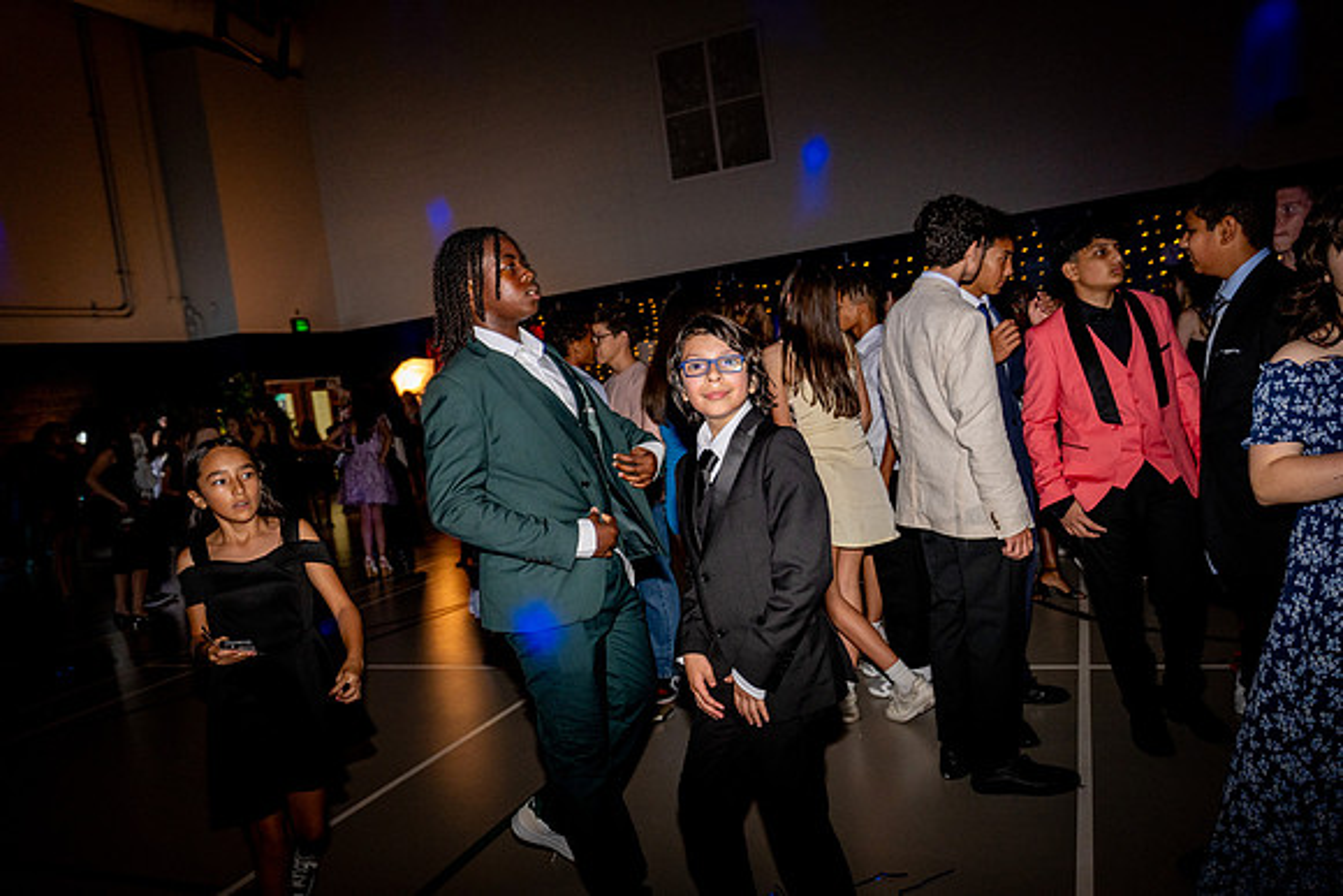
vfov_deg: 48.0
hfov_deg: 67.4
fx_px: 1007
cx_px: 672
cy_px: 448
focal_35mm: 27
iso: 1250
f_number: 4
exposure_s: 1/80
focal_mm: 27
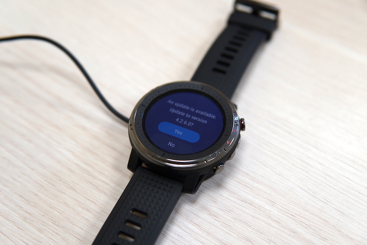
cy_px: 122
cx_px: 184
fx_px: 459
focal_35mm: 45
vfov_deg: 29.9
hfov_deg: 43.6
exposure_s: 1/50
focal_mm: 30
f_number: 2.8
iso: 100
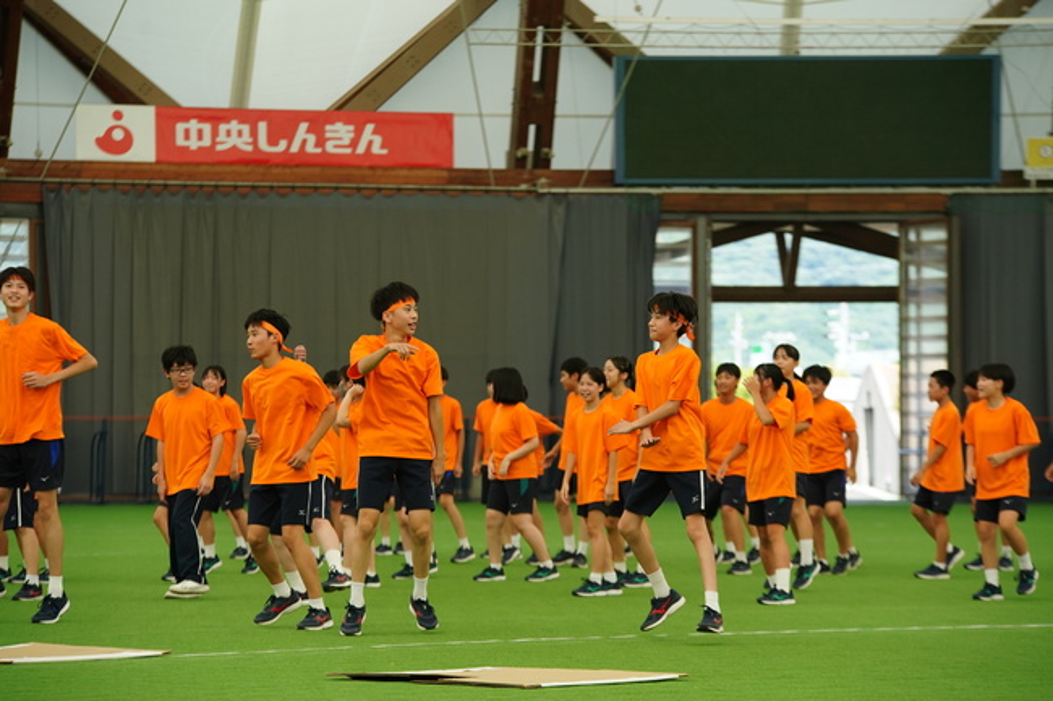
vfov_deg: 8.6
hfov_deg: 12.8
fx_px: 4679
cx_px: 526
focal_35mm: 160
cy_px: 350
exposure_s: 1/1000
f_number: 4.5
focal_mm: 160
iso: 1000
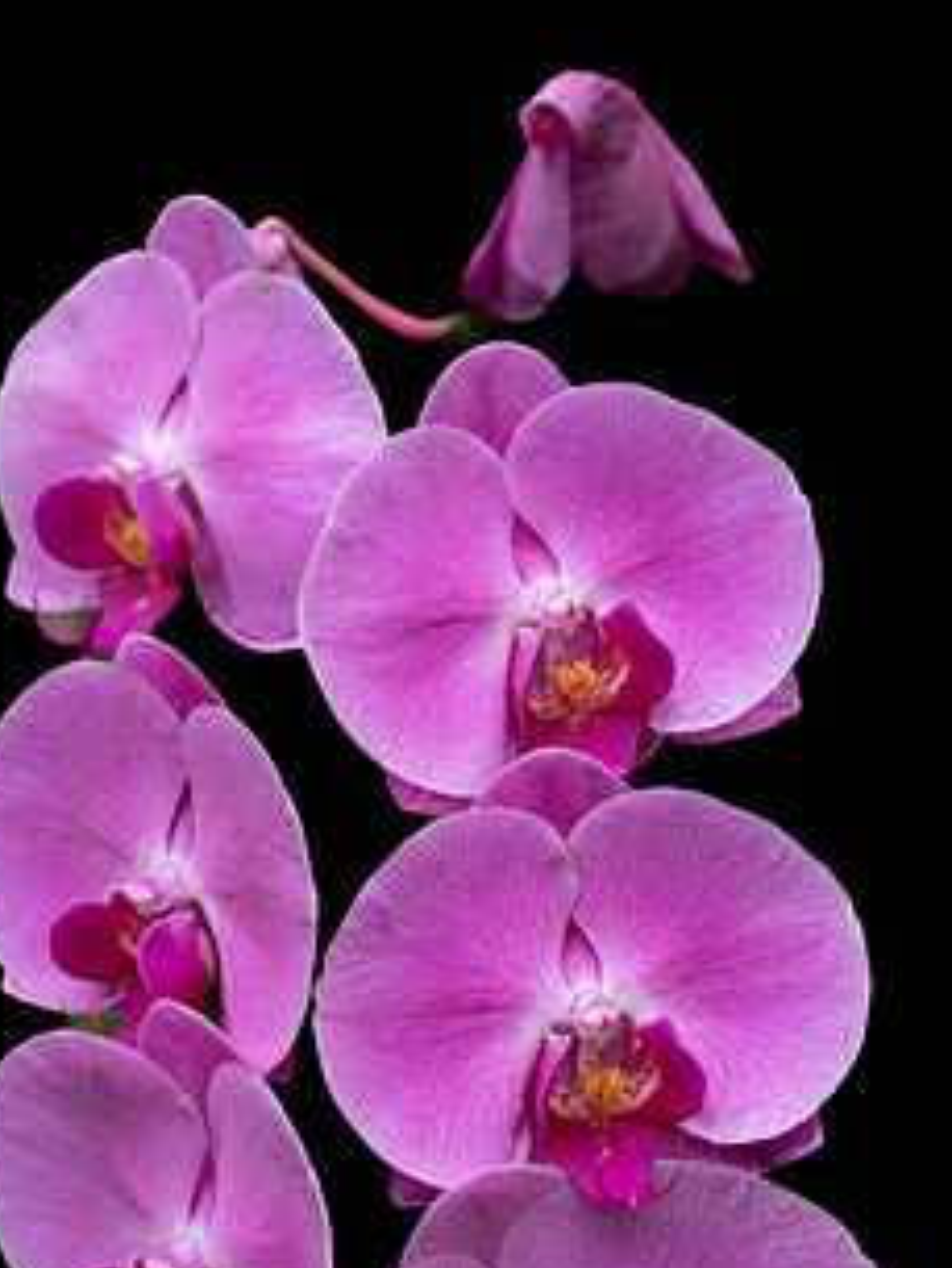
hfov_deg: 8.4
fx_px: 6486
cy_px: 898
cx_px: 507
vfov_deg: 11.1
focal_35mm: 177
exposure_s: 1/100
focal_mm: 60
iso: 320
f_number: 2.8
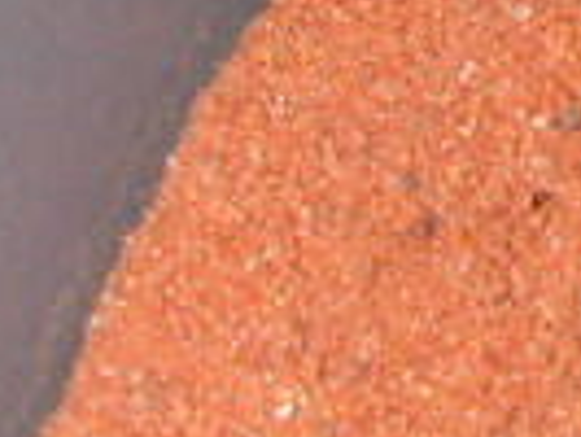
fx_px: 5174
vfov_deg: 4.8
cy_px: -393
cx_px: 1280
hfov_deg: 6.2
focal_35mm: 308
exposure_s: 1/59.9
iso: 100
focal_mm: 9.7
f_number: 5.9
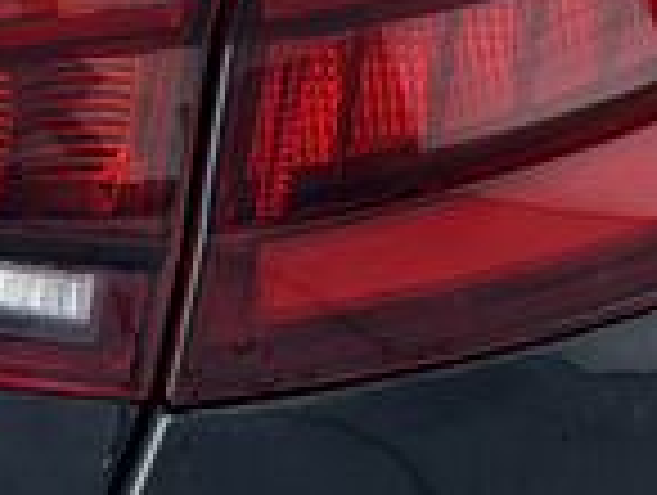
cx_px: -14
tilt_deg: -14.7
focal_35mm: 210
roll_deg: +0.9
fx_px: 3992
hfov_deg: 9.3
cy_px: -135
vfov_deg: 7.0
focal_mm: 6.76
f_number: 1.78
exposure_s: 1/199
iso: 125
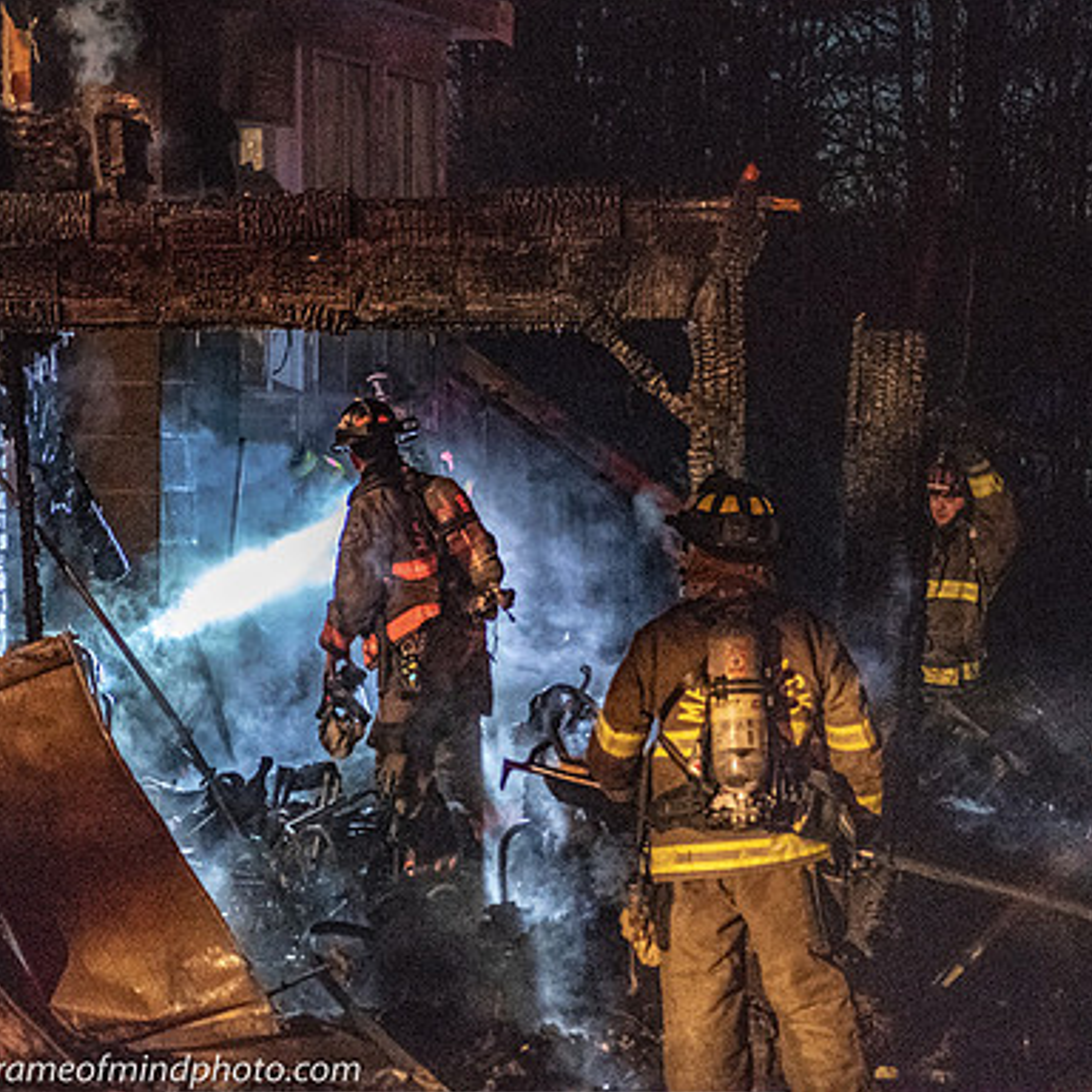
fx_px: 5496
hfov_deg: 11.3
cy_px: 545
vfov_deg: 11.3
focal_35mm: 154
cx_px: 427
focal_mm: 80
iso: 6400
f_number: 4.2
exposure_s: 1/50
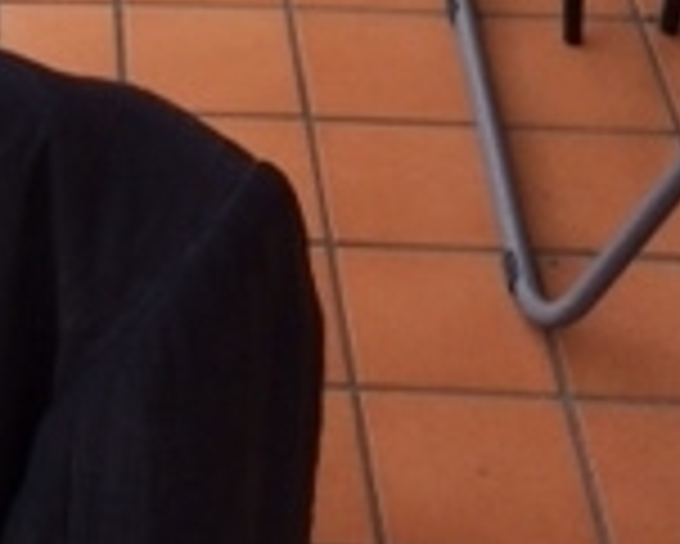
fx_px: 2417
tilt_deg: -33.2
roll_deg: +0.7
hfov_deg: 15.1
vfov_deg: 12.2
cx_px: -257
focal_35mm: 120
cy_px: -283
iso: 32
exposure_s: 1/188
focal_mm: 4.15
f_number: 2.2
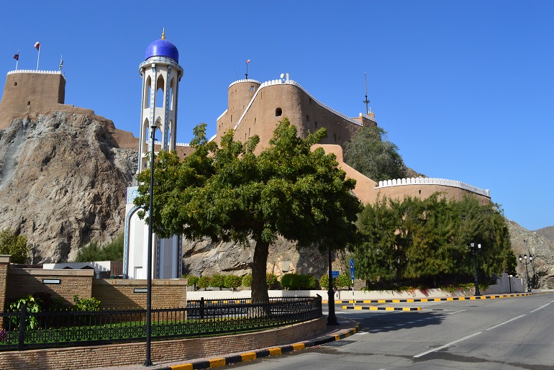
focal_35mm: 28
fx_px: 431
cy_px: 190
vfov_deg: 46.4
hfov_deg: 65.4
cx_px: 269
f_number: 11
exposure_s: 1/500
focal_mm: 18
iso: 320
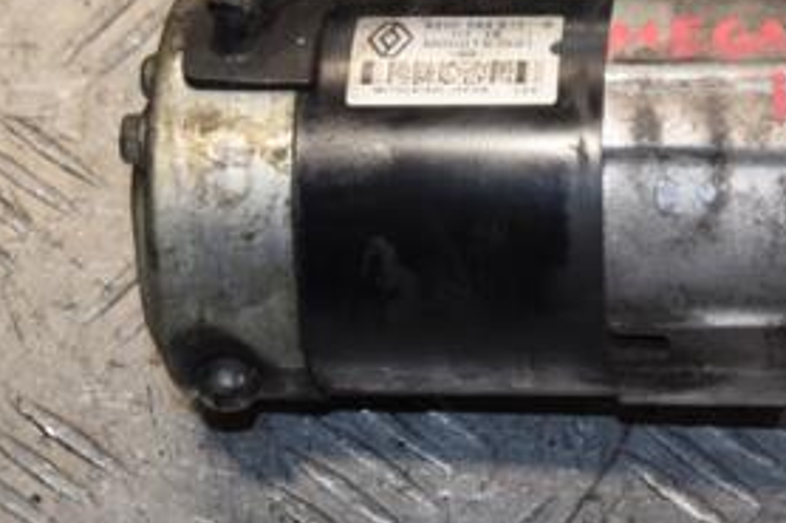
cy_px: 74
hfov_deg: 10.9
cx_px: 727
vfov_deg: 7.3
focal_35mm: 188
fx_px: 4102
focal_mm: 58
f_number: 6.3
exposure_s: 1/200
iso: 800
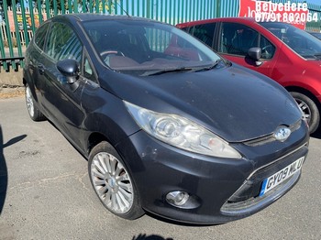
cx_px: 160
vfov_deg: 53.0
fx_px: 241
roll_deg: -1.6
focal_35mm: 26
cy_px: 120
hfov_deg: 67.3
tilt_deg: -15.7
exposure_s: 1/1282
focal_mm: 4.25
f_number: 1.8
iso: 25
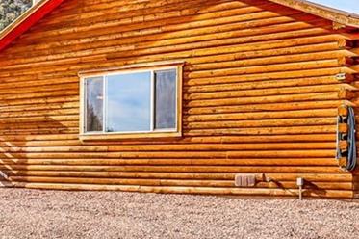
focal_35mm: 73
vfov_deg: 18.6
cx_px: 154
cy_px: 167
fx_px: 727
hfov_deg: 27.7
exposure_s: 1/500
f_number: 8
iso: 250
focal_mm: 17
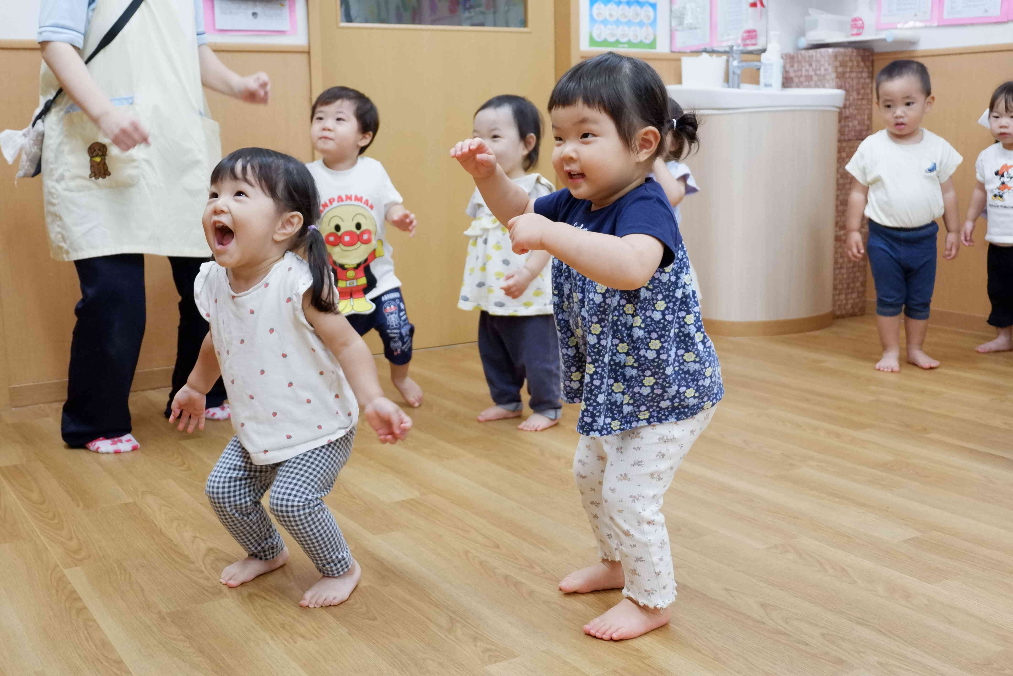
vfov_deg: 34.3
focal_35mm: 39
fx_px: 1098
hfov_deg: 49.5
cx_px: 506
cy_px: 338
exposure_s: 1/280
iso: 4000
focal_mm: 26.9
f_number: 4.5
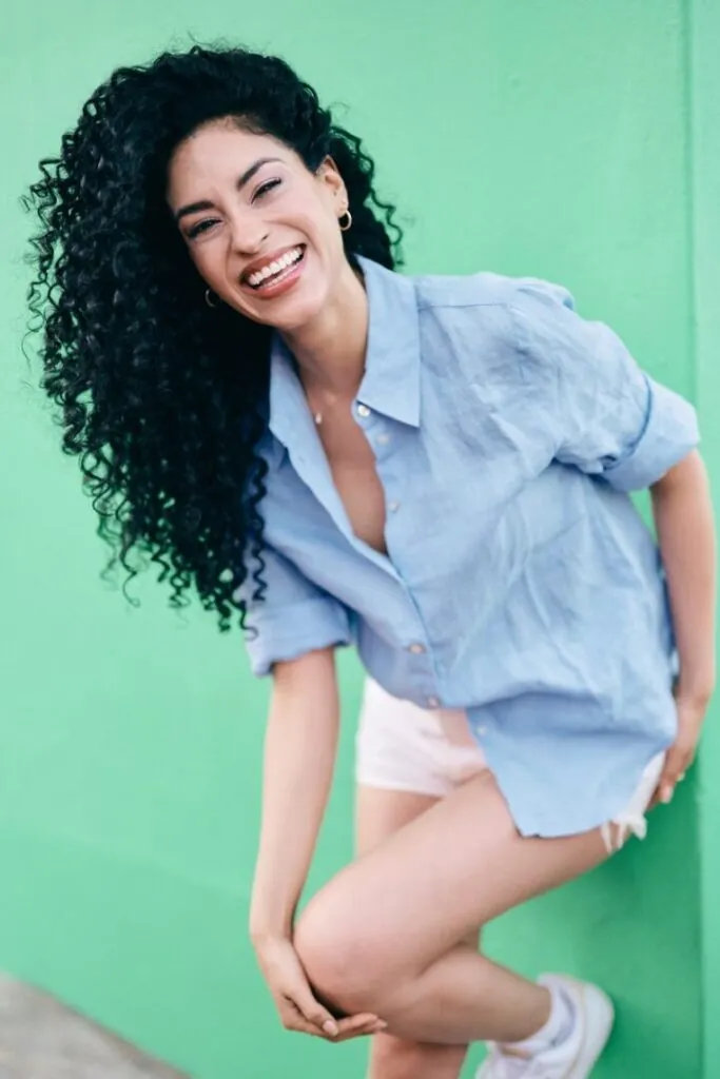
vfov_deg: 39.6
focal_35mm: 50
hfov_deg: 27.0
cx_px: 360
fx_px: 1499
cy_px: 540
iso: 250
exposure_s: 1/1600
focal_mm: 50
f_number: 1.2
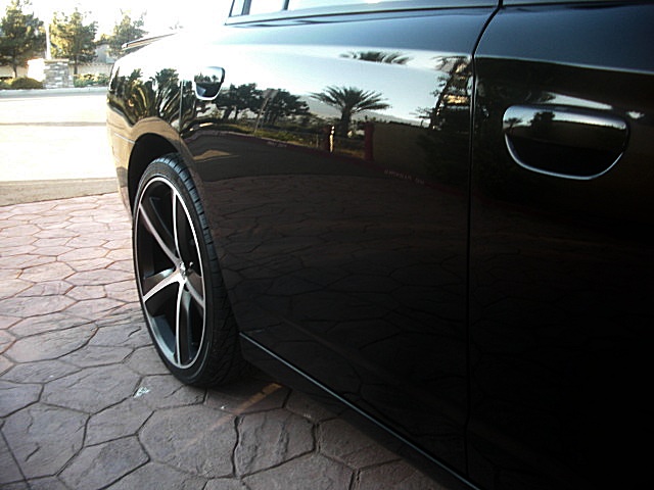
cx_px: 327
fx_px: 680
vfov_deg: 39.7
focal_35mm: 36
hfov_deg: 51.4
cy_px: 245
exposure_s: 1/60
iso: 100
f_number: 2.8
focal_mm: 6.3
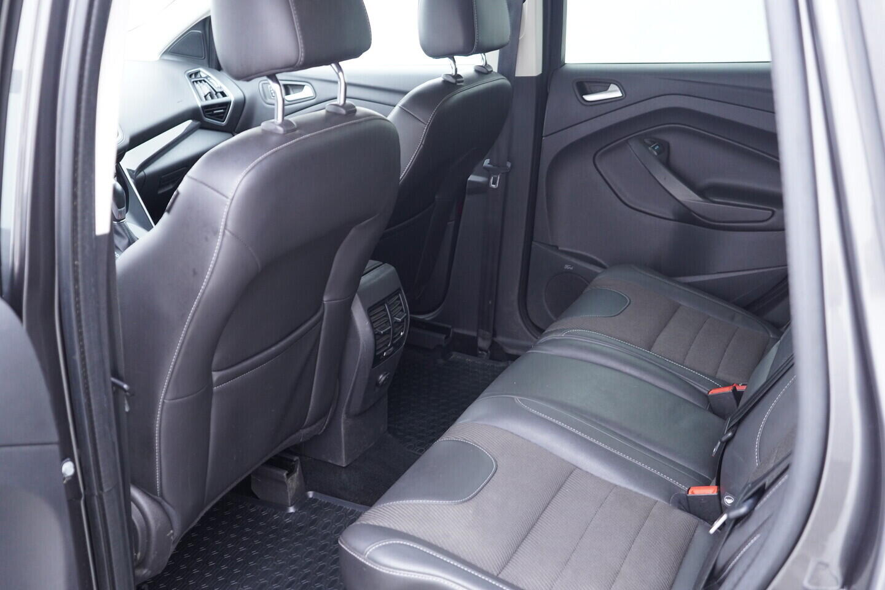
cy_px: 295
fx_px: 885
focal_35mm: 36
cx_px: 442
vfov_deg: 36.9
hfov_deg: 53.1
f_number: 2.8
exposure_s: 1/40
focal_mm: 24
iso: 640
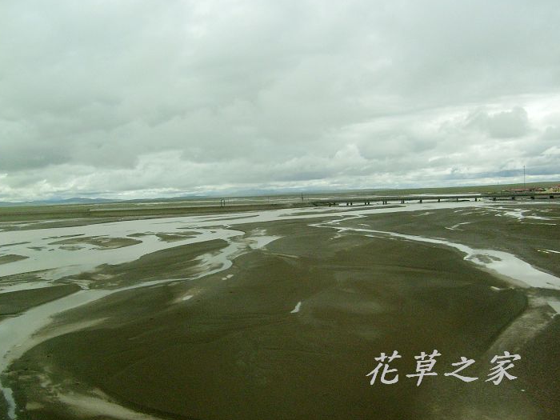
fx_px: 647
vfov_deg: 36.0
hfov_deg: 46.8
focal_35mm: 40
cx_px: 270
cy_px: 219
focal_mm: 5.8
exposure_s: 1/250
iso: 80
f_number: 7.1
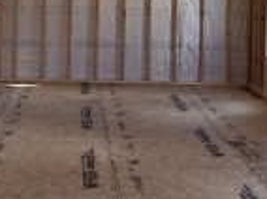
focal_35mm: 104
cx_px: 111
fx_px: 801
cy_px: -9
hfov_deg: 18.9
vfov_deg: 13.9
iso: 20
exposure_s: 1/359
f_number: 1.4
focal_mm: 6.5
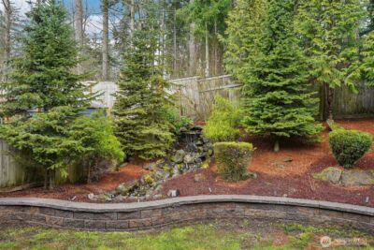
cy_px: 125
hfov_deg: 65.5
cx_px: 187
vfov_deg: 46.4
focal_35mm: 28
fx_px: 291
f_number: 8
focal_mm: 28
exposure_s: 1/45
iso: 400
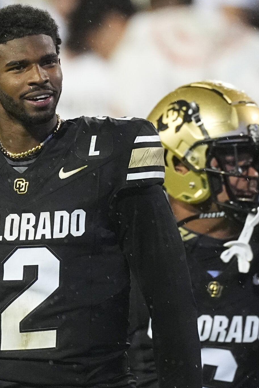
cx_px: 46
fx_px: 18118
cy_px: 206
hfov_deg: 0.8
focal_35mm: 1679
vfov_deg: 1.2
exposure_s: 1/1250
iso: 6400
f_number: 4
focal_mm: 600
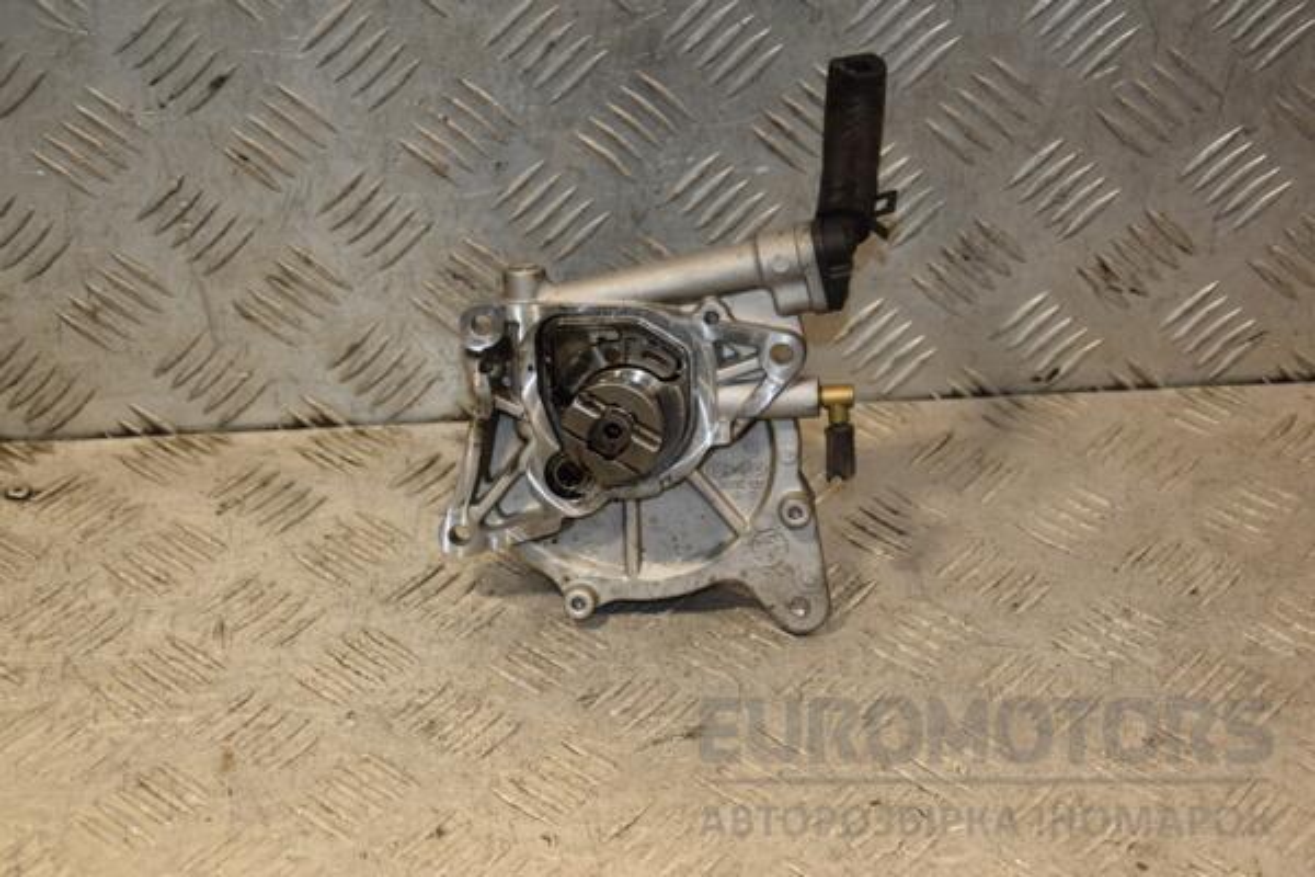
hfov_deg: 26.0
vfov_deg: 17.5
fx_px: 2849
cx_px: 658
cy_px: 438
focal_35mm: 78
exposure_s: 1/200
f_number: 5.6
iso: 800
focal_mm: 52
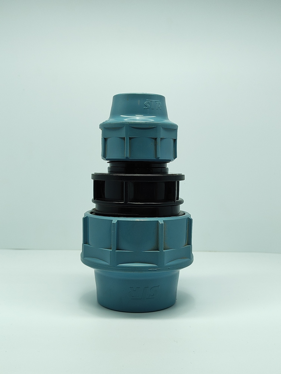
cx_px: 140
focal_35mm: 24
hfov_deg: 56.8
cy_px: 187
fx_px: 260
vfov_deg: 71.6
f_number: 1.89
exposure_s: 1/250
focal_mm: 5.89
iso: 200
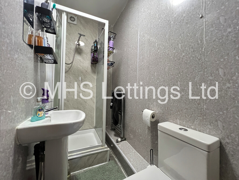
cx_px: 120
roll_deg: -0.9
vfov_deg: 89.9
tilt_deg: +1.0
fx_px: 90
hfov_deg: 106.2
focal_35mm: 13
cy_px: 90
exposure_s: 1/50
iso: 800
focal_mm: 1.57
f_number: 1.8
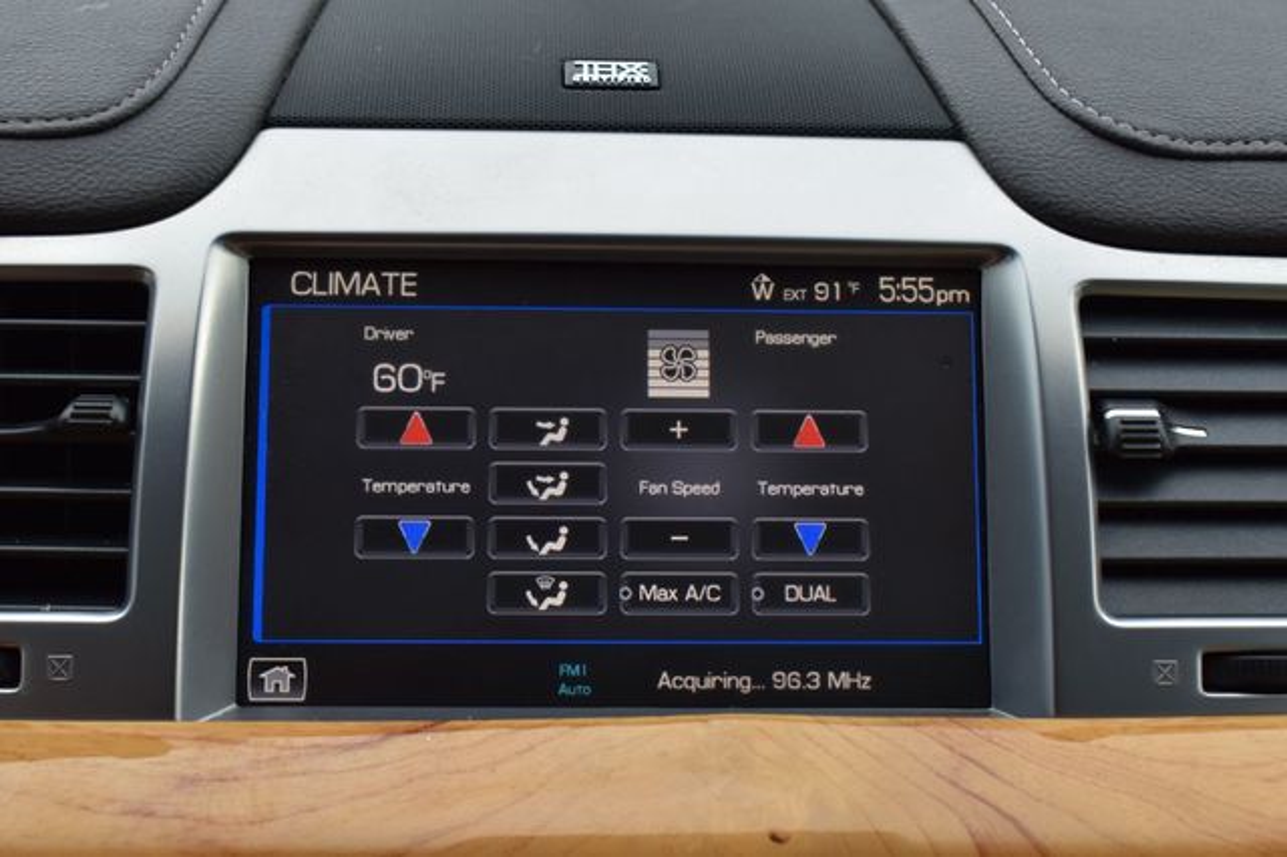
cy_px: 428
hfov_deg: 35.1
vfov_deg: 23.8
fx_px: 2037
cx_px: 644
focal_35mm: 57
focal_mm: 38
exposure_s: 1/80
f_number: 8
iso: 400
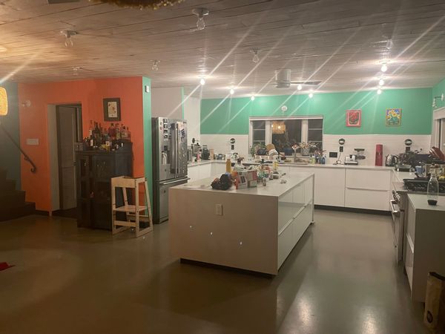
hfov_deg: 67.3
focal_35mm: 26
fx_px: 334
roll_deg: +0.5
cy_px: 167
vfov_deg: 53.1
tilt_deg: -4.5
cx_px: 222
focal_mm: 4.2
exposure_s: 1/30
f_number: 1.6
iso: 500
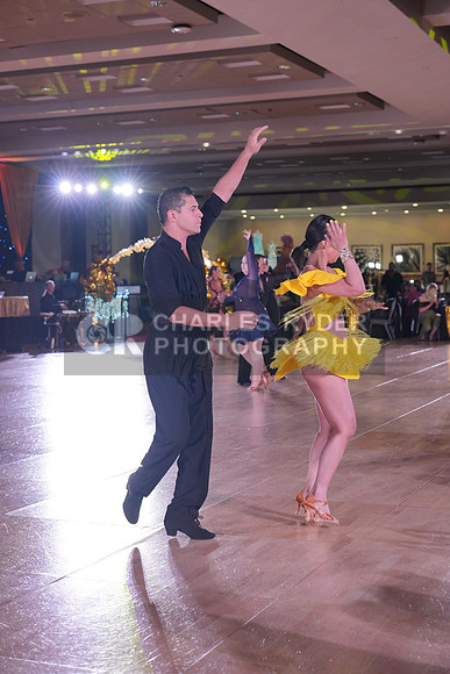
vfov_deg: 34.5
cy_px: 337
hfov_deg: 23.4
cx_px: 225
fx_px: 1087
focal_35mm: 58
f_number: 4
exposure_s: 1/400
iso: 1600
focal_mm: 58
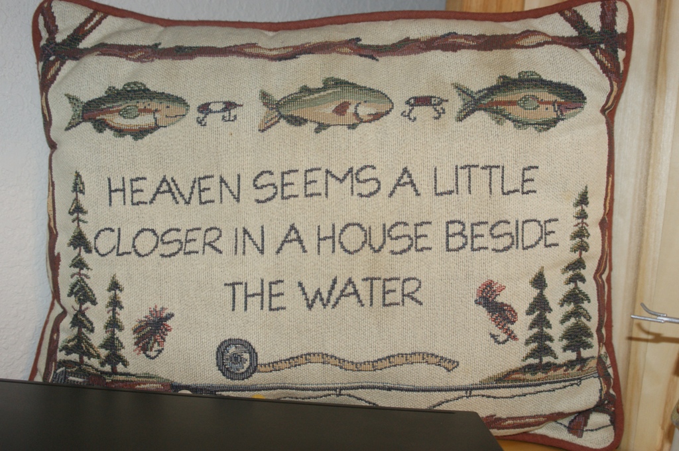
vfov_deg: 25.7
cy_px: 226
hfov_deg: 37.9
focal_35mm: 52
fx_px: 989
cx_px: 340
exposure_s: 1/60
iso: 400
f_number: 5.6
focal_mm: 35
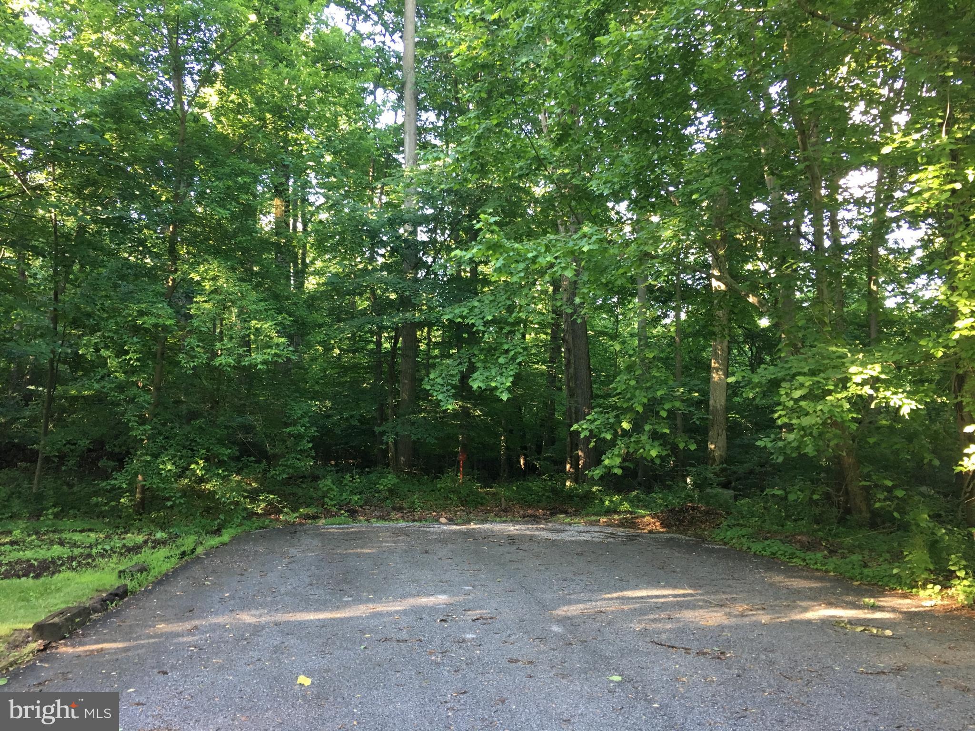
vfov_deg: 48.2
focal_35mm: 29
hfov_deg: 61.7
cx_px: 488
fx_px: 817
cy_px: 366
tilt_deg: +2.9
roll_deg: +0.2
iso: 100
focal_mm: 4.15
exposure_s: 1/30
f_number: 2.2
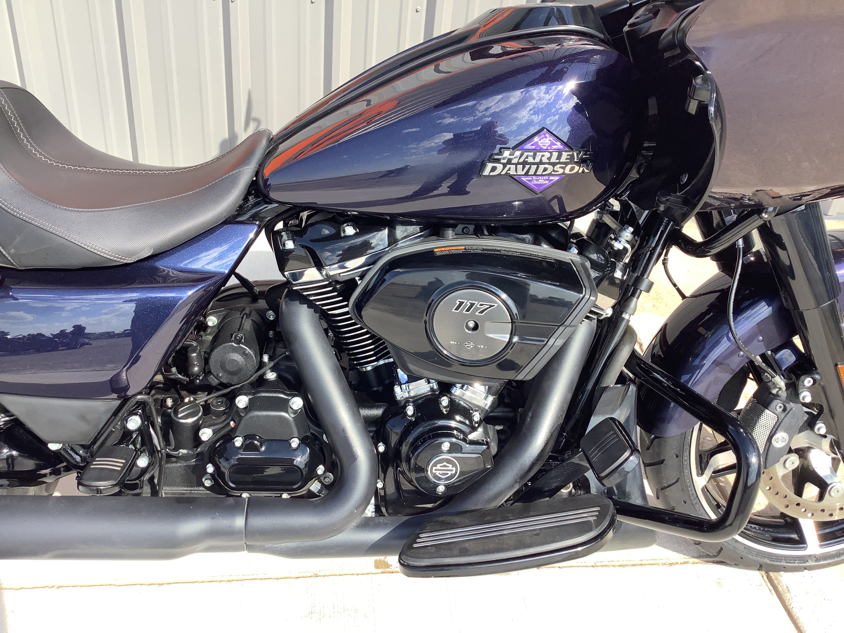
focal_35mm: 31
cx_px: 422
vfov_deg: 45.4
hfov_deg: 58.4
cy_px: 316
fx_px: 756
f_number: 2.4
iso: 25
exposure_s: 1/299
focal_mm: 3.3
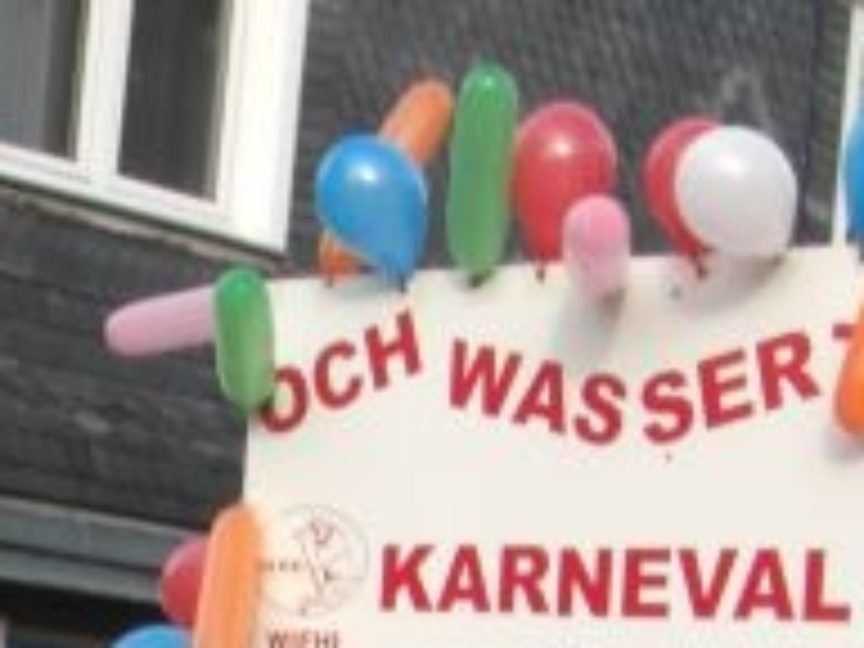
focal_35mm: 158
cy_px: 1170
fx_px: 3944
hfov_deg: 12.3
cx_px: -126
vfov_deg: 9.0
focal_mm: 6.3
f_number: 4.6
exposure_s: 1/100
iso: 64
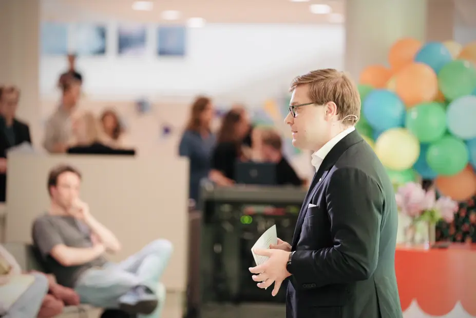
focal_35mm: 149
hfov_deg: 13.8
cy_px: 159
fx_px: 1970
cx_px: 238
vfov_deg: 9.2
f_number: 2.8
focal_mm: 149
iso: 2500
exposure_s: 1/250
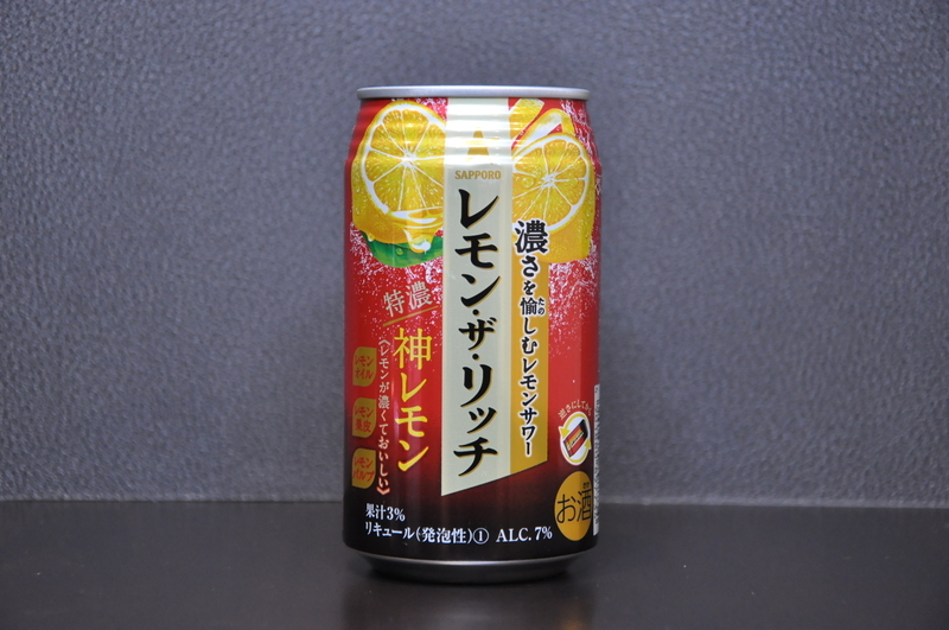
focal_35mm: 93
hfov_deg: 21.9
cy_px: 315
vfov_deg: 14.7
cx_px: 474
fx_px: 2448
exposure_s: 1/30
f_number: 5.3
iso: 1400
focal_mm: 62
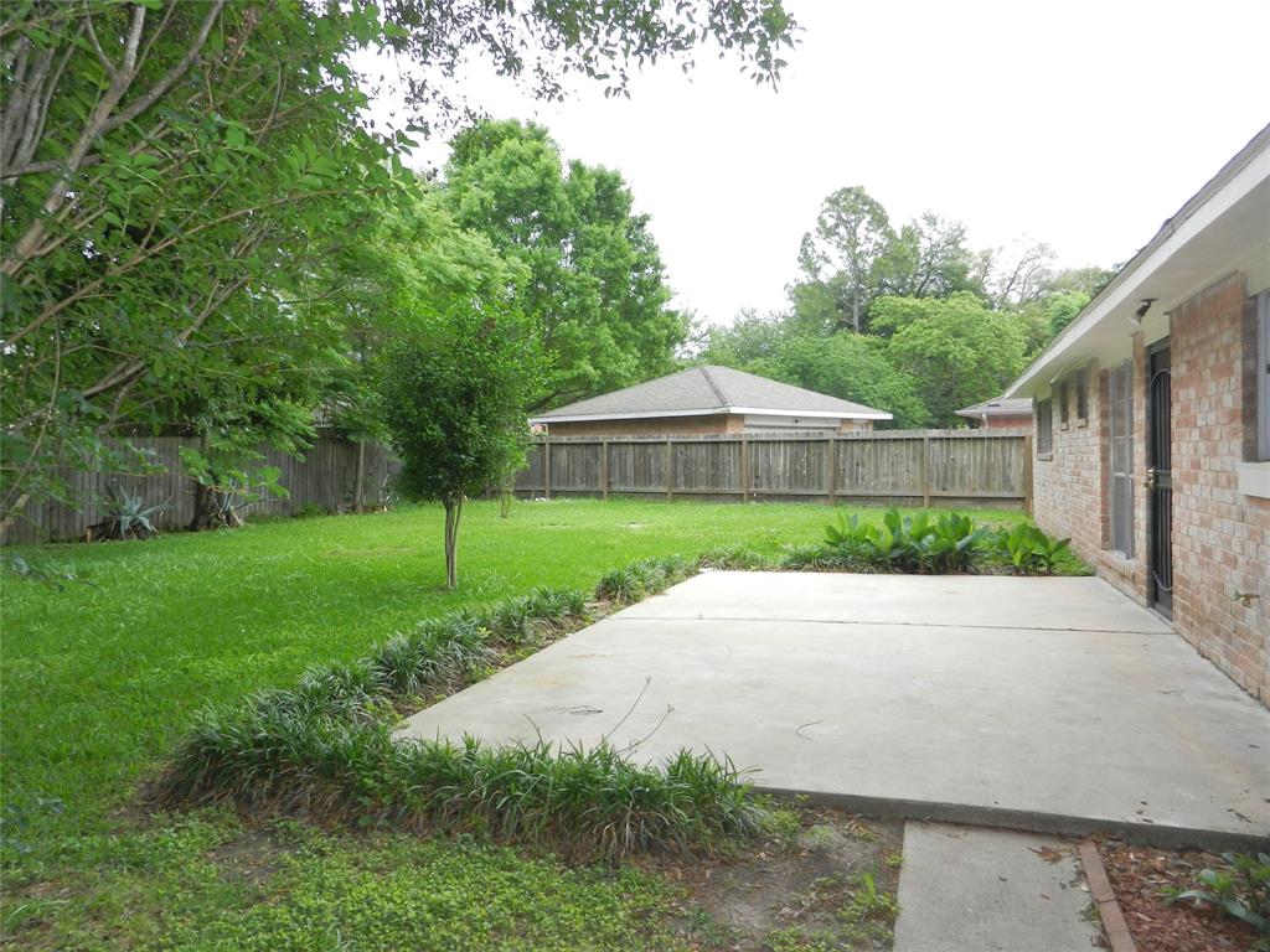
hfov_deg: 69.4
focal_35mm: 25
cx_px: 635
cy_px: 476
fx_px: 917
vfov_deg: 54.9
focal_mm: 4.5
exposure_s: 1/200
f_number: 3.5
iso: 220
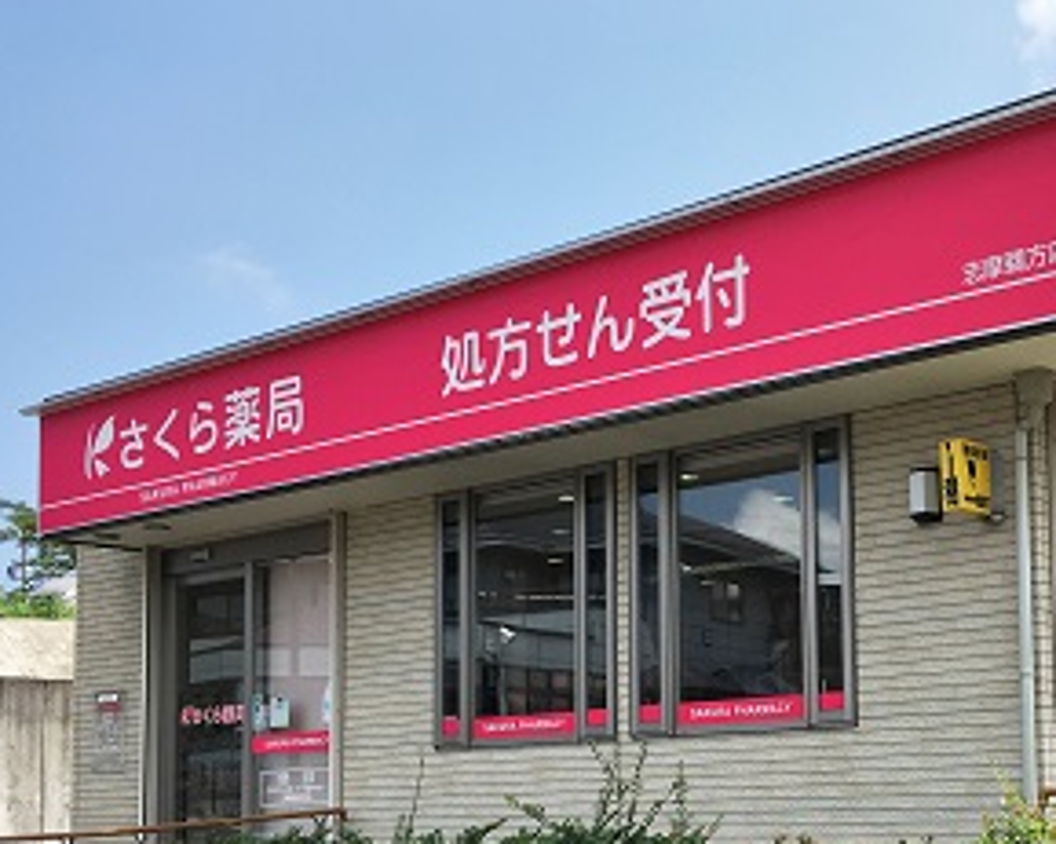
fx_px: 1468
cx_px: 822
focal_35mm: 47
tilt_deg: +5.5
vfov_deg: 31.8
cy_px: 577
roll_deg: +0.5
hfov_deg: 38.3
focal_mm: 4.15
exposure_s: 1/1326
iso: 25
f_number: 2.2
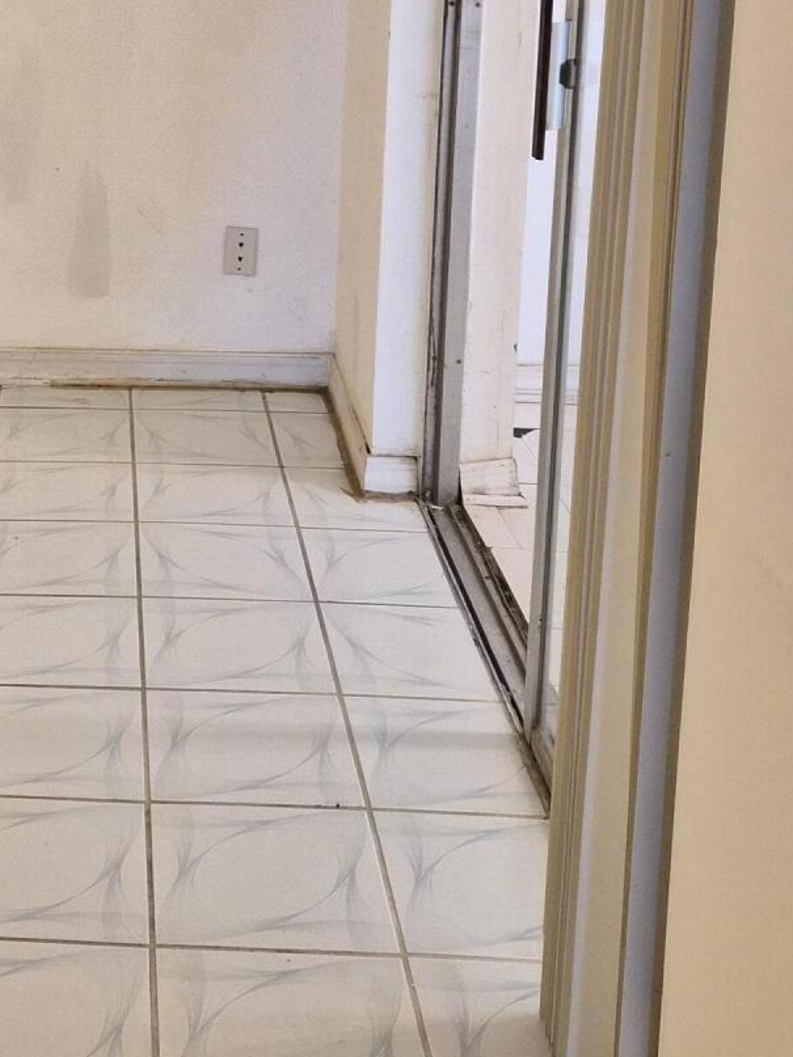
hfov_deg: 24.3
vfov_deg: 32.0
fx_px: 1742
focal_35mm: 57
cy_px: 92
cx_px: -31
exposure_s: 1/120
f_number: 1.8
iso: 500
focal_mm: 5.4
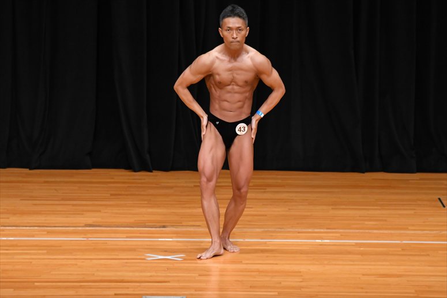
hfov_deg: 6.9
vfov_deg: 4.6
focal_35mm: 300
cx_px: 224
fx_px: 3723
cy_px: 149
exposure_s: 1/400
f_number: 5.6
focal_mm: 200
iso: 3200
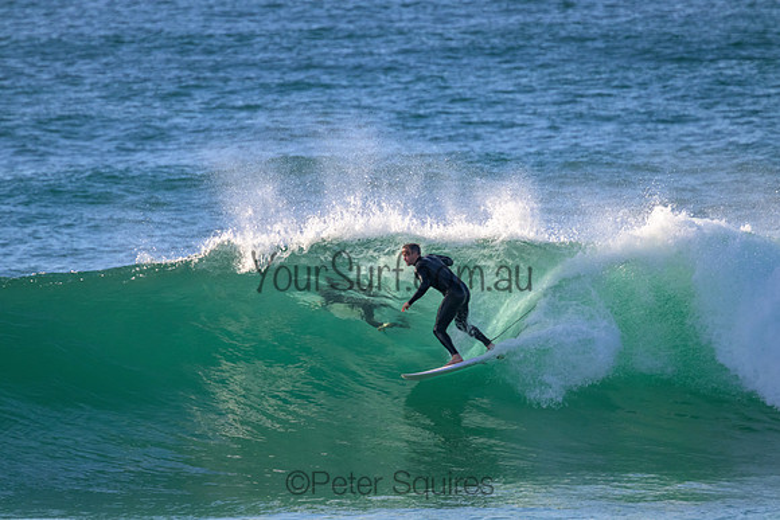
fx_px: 17337
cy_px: 260
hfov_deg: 2.6
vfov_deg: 1.7
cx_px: 390
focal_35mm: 800
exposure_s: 1/1250
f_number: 11
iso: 1400
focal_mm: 800
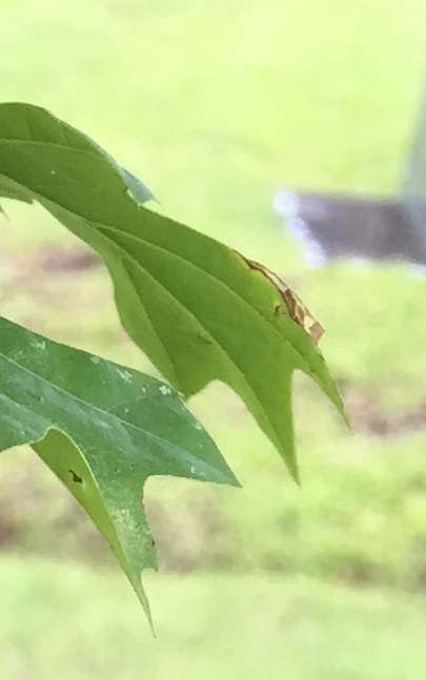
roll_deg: +0.8
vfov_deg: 11.1
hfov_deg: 7.7
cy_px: 1683
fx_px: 2876
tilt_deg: -34.4
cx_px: -715
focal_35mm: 155
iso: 32
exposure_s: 1/124
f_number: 2.2
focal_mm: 4.15
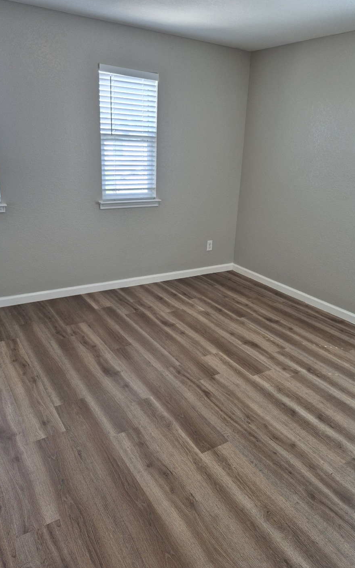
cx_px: 208
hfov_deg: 49.1
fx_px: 387
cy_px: 279
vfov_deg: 72.5
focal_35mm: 25
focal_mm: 5.4
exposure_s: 1/120
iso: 80
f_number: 1.8
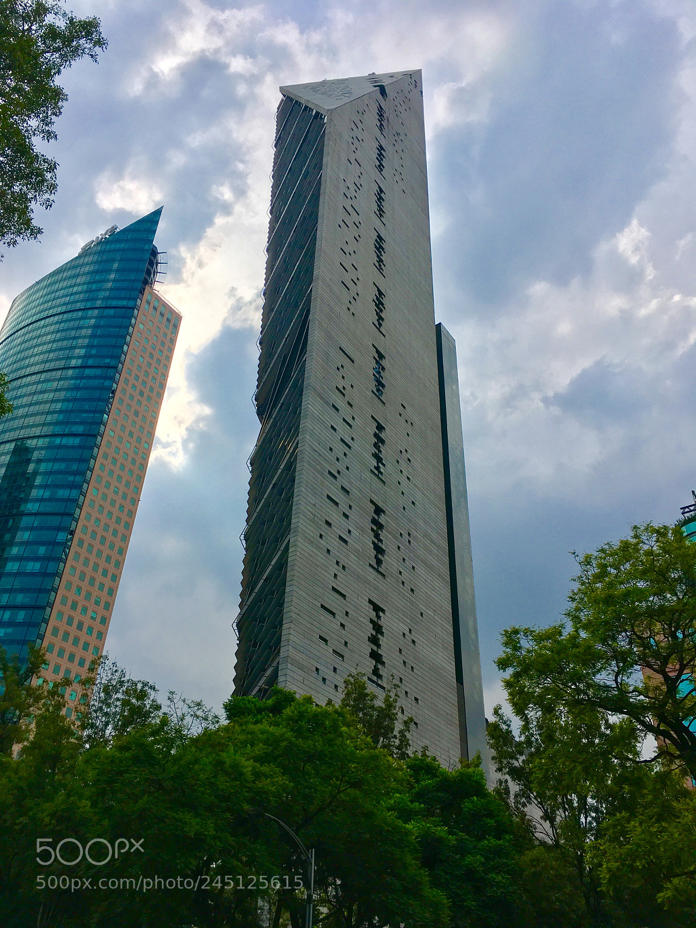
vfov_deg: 61.7
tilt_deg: +37.3
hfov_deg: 48.2
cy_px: 464
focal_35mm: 29
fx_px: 777
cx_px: 348
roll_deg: -2.0
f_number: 2.2
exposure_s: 1/2024
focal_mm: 4.15
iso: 25
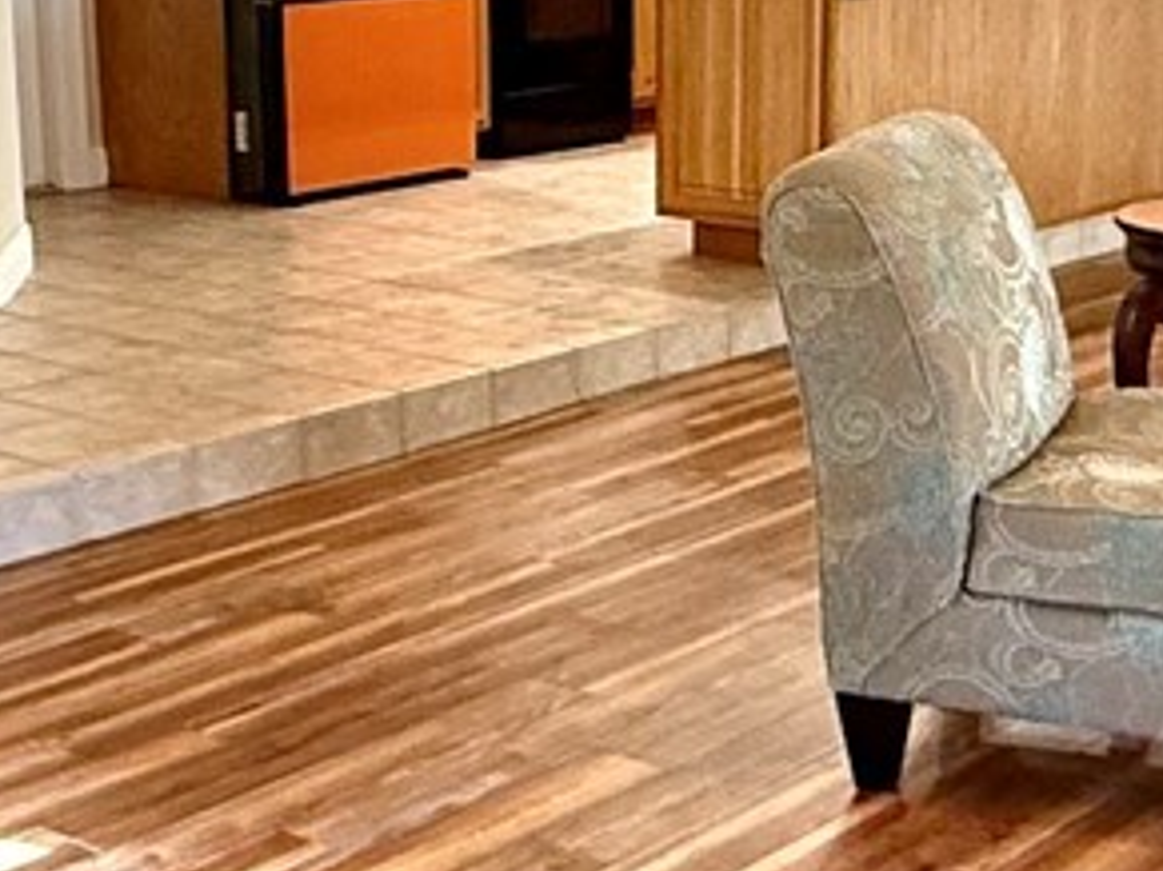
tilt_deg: -14.6
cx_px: 627
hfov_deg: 25.3
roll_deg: +0.0
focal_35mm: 77
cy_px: 467
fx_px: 2586
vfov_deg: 19.1
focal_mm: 2.22
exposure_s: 1/60
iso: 400
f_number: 2.2
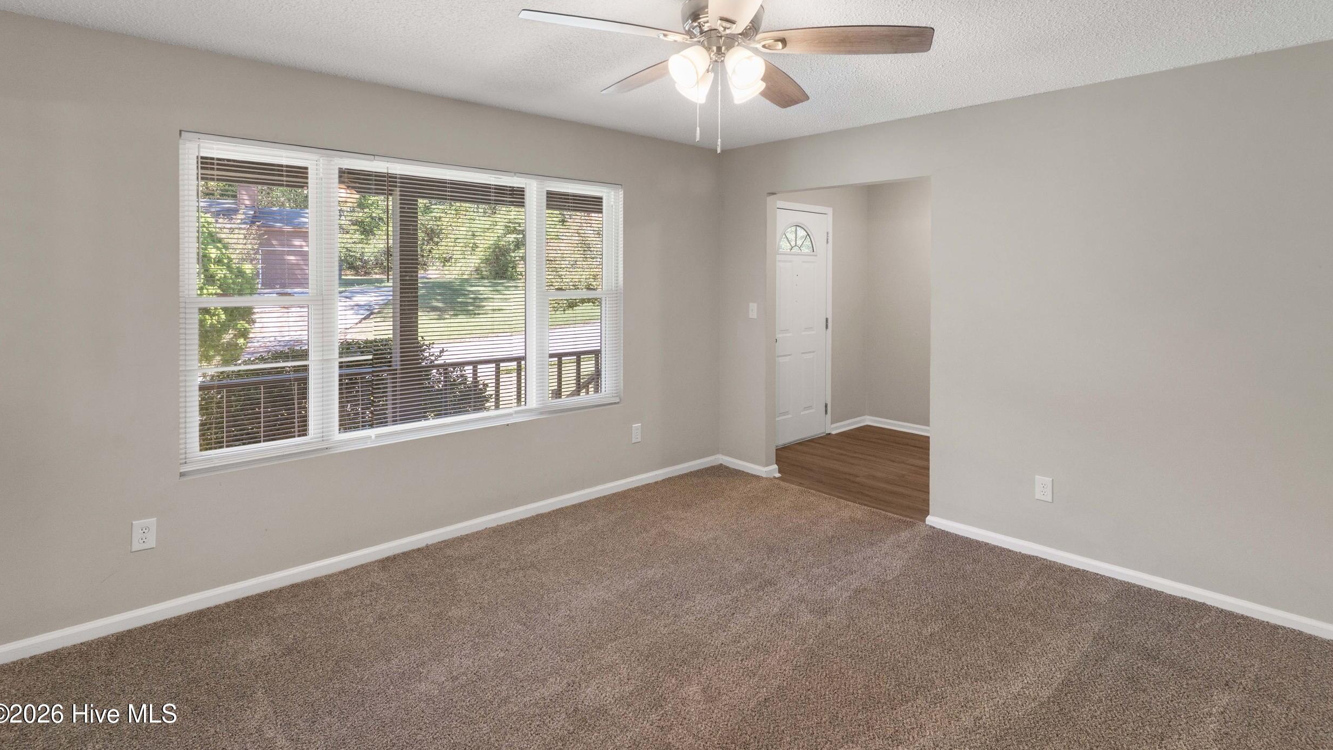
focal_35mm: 18
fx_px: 636
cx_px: 661
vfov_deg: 60.6
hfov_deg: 92.7
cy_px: 305
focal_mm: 17
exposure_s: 1/10
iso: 640
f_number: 8
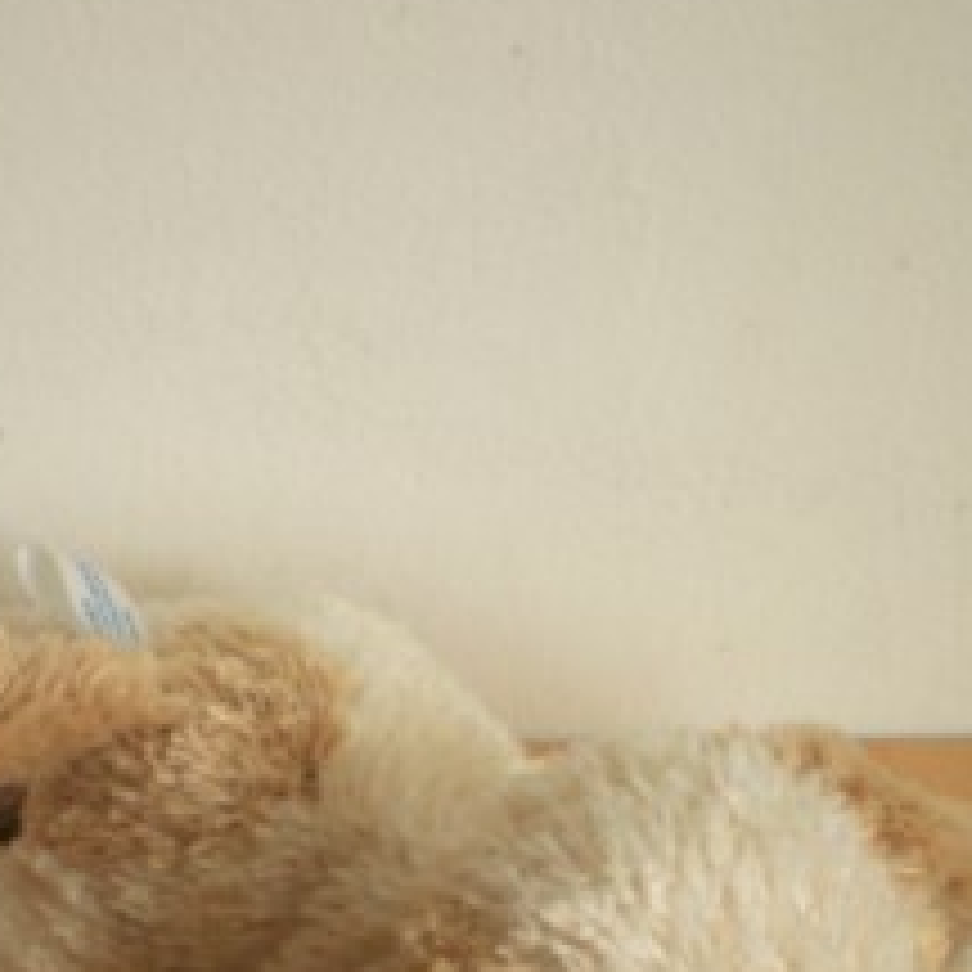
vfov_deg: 20.9
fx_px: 2573
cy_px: 886
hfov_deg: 21.4
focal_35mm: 81
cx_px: 378
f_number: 3.1
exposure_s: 1/51.8
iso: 200
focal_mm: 6.3
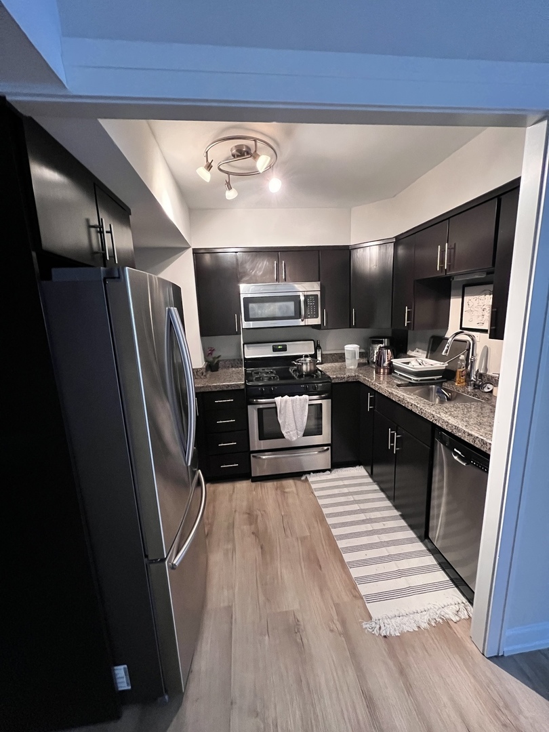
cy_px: 366
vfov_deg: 106.2
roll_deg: +2.0
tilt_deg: -10.1
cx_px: 274
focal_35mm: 13
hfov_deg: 89.9
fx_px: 275
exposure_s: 1/60
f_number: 1.8
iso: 1000
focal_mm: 1.57
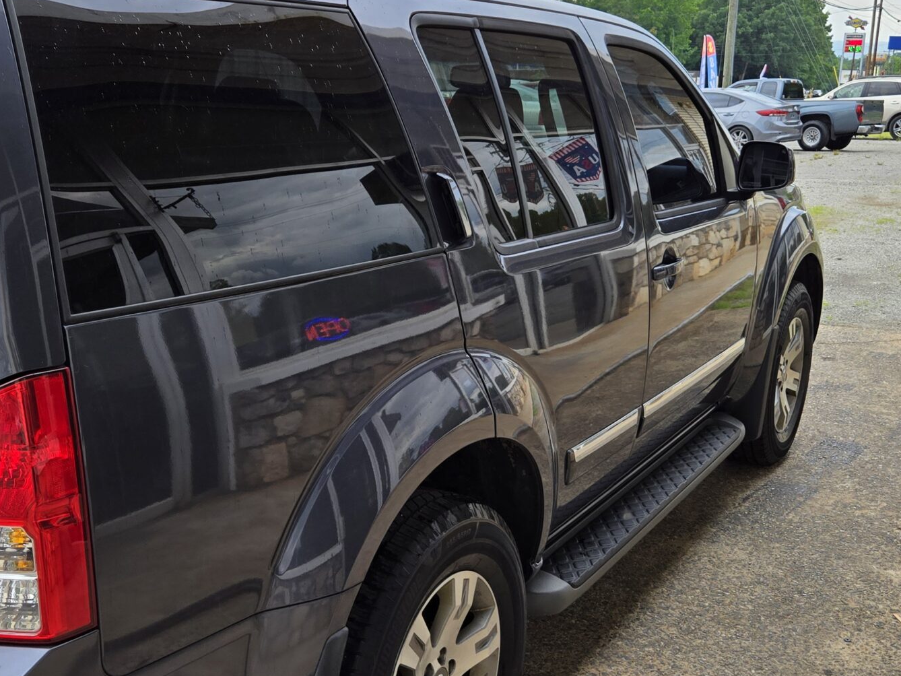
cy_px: 403
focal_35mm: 44
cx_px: 459
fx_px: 1145
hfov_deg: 42.9
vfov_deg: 32.8
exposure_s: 1/315
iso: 25
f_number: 1.8
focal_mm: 5.4
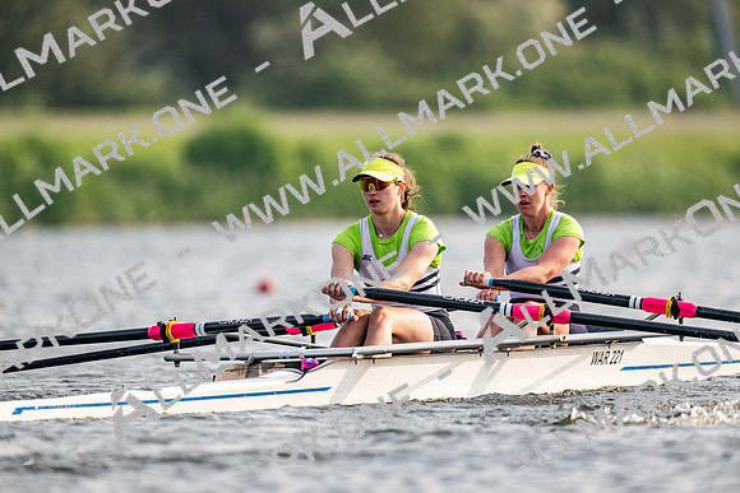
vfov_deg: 2.3
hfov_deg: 3.4
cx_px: 370
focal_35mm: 600
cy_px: 246
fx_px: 12336
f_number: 4
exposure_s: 1/2500
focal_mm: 600
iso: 360
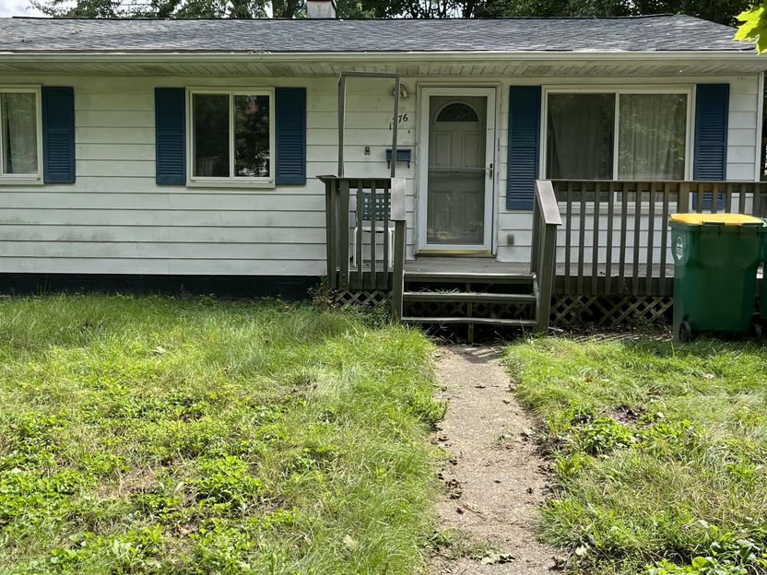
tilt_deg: -1.2
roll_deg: -1.2
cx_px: 333
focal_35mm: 32
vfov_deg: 43.9
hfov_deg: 56.6
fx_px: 709
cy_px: 225
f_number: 1.6
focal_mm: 5.1
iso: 50
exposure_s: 1/943
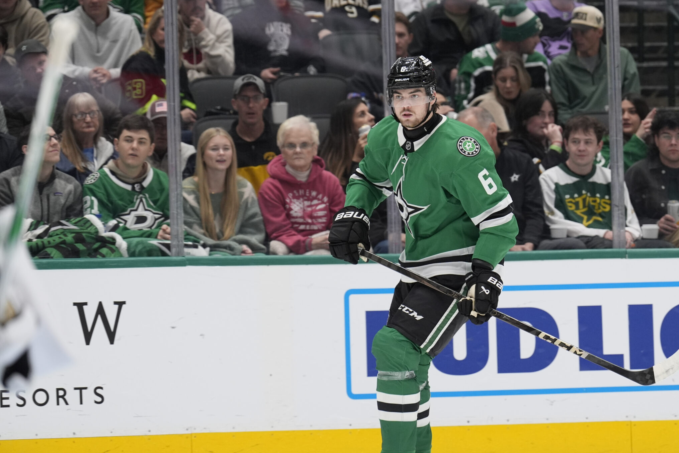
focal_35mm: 265
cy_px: 246
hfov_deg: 7.8
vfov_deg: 5.2
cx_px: 423
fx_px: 4998
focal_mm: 210
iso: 2000
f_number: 4
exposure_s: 1/1000
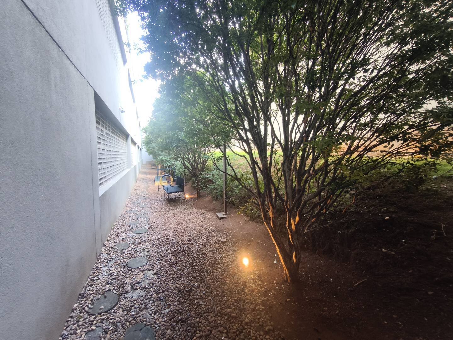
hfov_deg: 98.2
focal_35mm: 15
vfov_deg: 81.7
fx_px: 196
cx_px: 226
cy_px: 170
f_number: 2.2
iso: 250
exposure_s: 1/30
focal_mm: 1.91
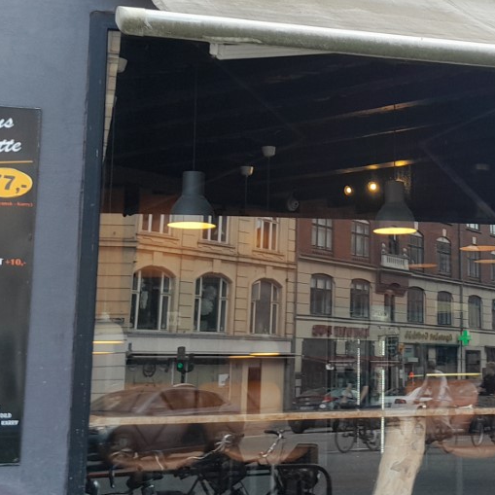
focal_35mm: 65
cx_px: 447
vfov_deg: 26.4
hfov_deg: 25.6
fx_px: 1052
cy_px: 181
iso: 40
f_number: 1.8
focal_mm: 3.98
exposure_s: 1/100
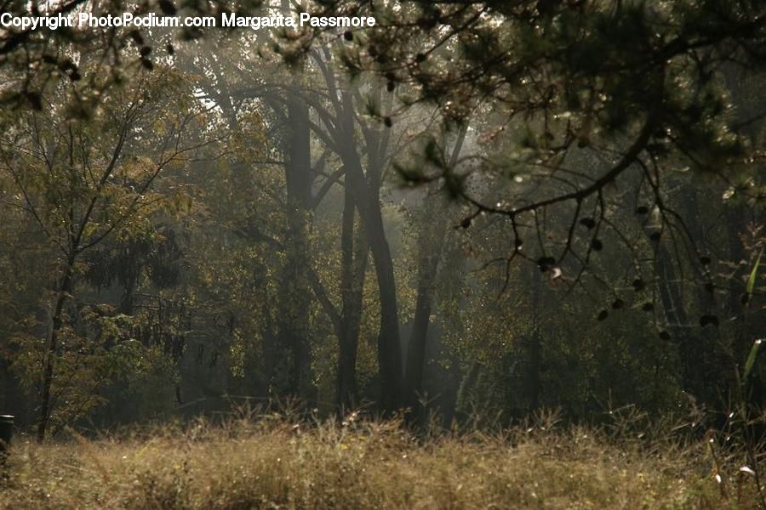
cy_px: 255
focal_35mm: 158
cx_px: 383
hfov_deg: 13.0
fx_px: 3351
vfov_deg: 8.7
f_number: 5.6
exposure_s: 1/800
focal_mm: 105
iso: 125
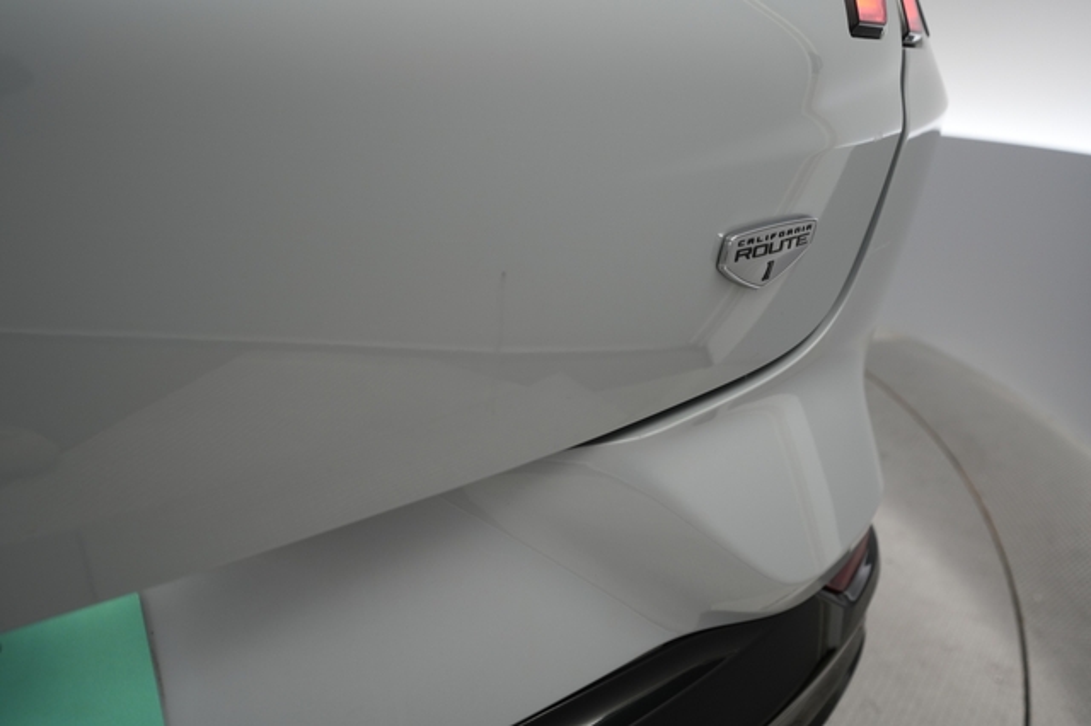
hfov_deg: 65.5
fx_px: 848
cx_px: 546
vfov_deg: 46.4
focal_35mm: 28
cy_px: 363
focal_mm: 28
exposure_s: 1/100
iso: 800
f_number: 4.5
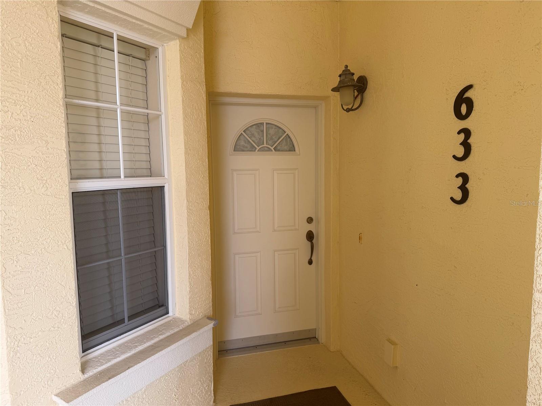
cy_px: 203
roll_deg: +1.4
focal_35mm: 24
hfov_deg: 71.6
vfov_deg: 56.8
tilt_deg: -6.3
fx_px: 376
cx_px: 271
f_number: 1.78
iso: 80
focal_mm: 6.76
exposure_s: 1/304
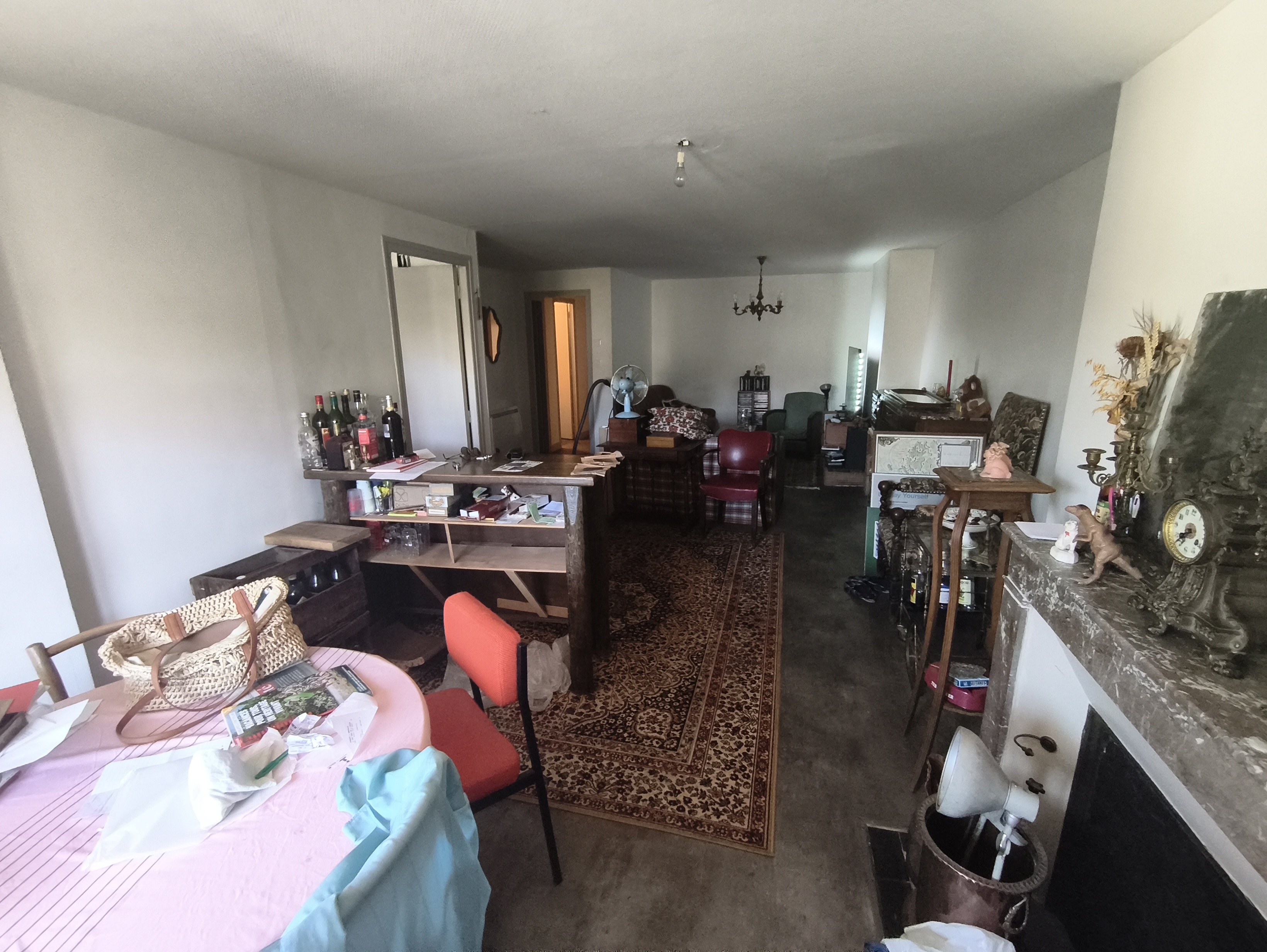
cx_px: 634
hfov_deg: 98.1
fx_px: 549
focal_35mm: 15
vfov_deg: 81.8
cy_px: 476
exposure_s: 1/50
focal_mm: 1.65
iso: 320
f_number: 2.2
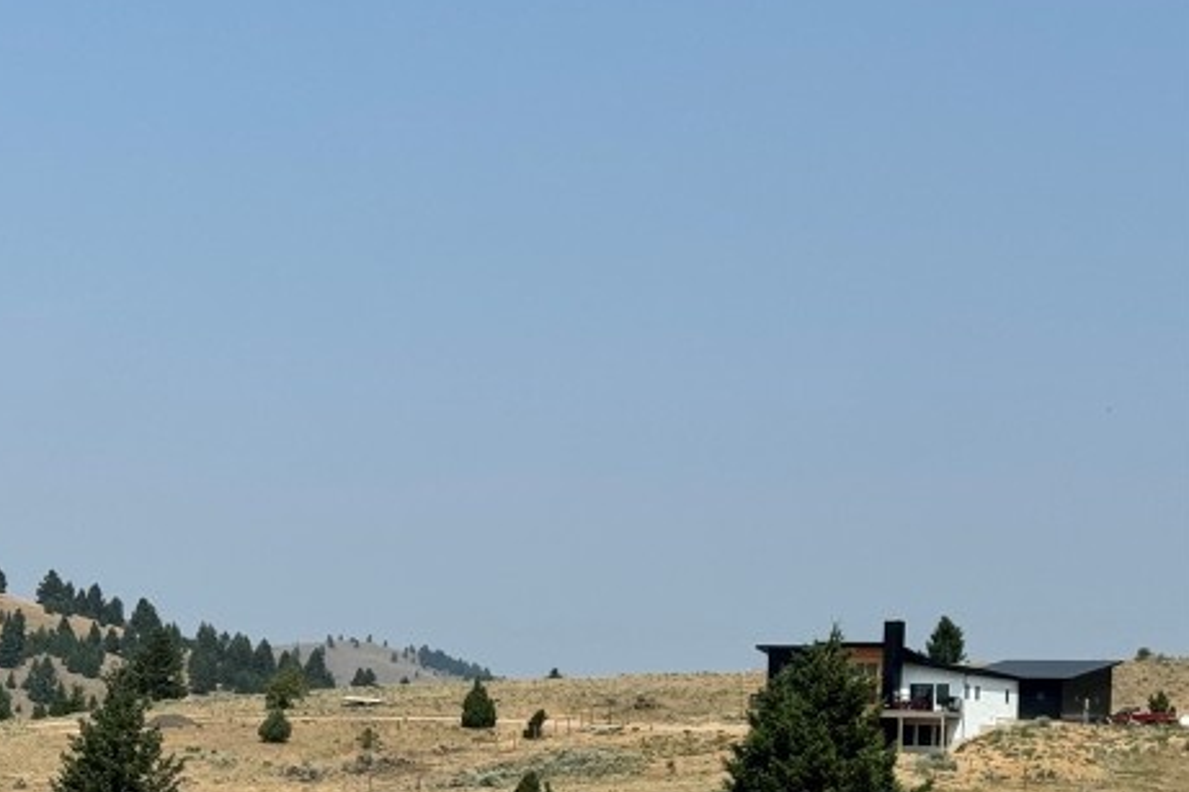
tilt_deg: -0.1
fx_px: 3665
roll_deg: -2.0
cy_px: 709
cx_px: -121
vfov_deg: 12.2
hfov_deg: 17.8
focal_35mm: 111
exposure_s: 1/5376
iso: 64
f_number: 1.78
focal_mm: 6.76
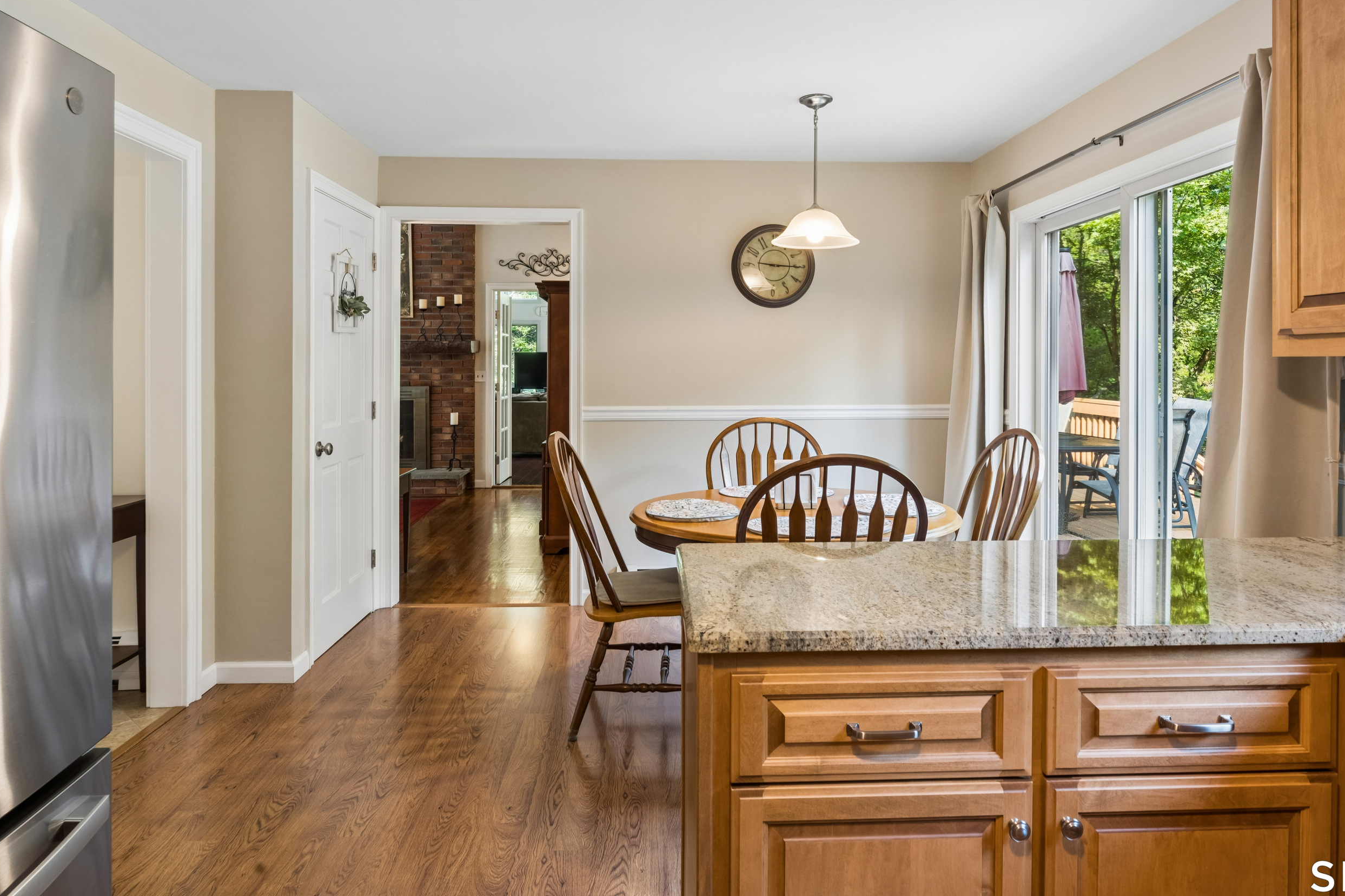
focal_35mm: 22
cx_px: 727
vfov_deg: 57.0
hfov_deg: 78.8
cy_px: 351
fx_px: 817
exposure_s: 1/4
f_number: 13
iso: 400
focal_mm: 17.7
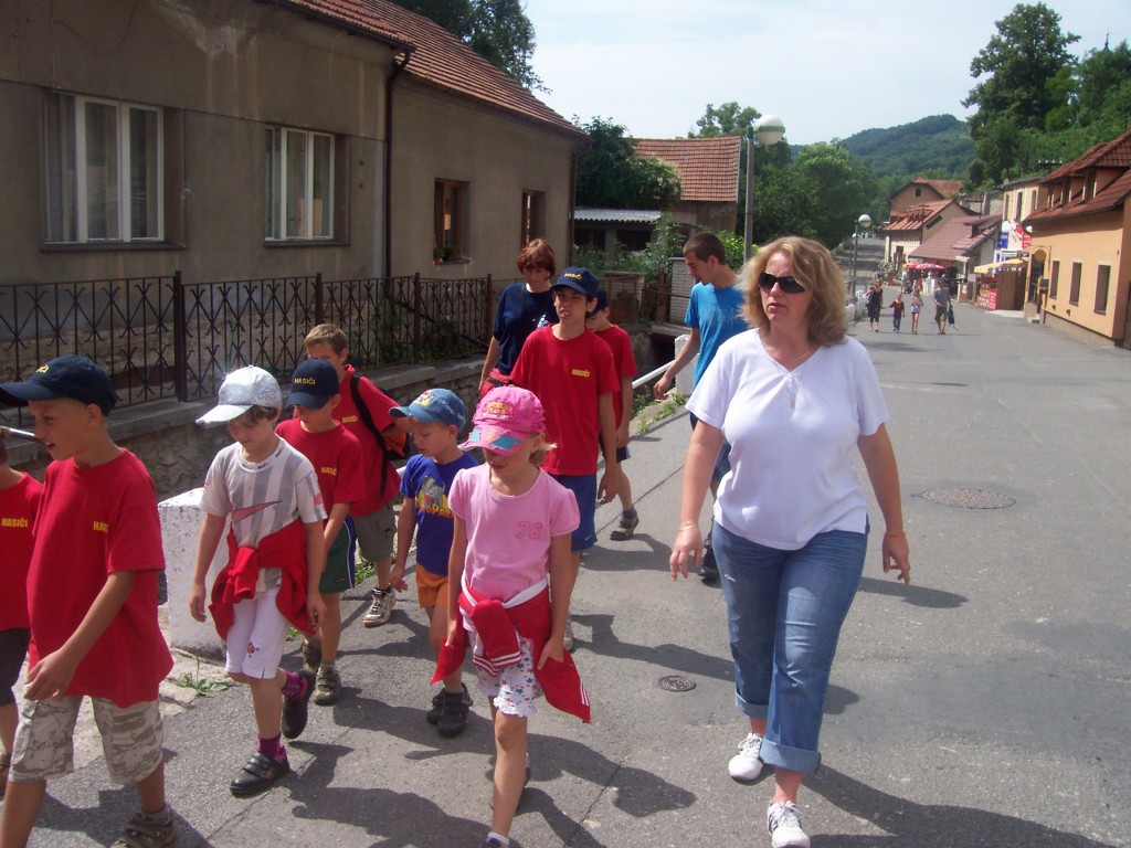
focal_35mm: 34
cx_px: 566
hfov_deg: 54.0
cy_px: 424
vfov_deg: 41.8
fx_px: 1111
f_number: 5.1
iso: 80
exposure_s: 1/442
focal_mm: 5.6
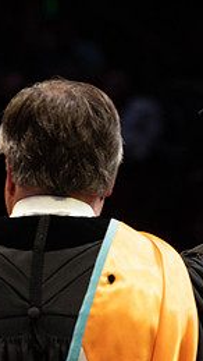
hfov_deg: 2.8
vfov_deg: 5.0
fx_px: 4108
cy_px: 216
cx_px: 356
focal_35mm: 430
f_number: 4.5
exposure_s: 1/320
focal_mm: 160
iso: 1600
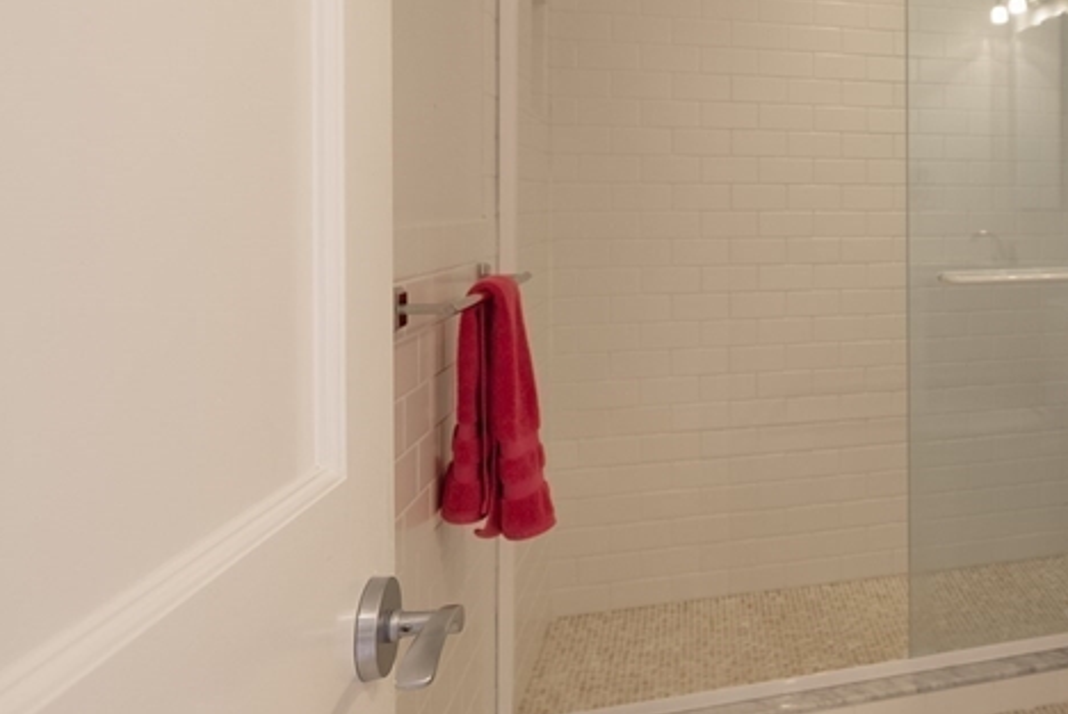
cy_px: 208
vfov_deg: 36.3
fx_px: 1072
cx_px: 1118
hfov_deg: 43.5
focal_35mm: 36
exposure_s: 1/25
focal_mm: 16.5
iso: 500
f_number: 5.6
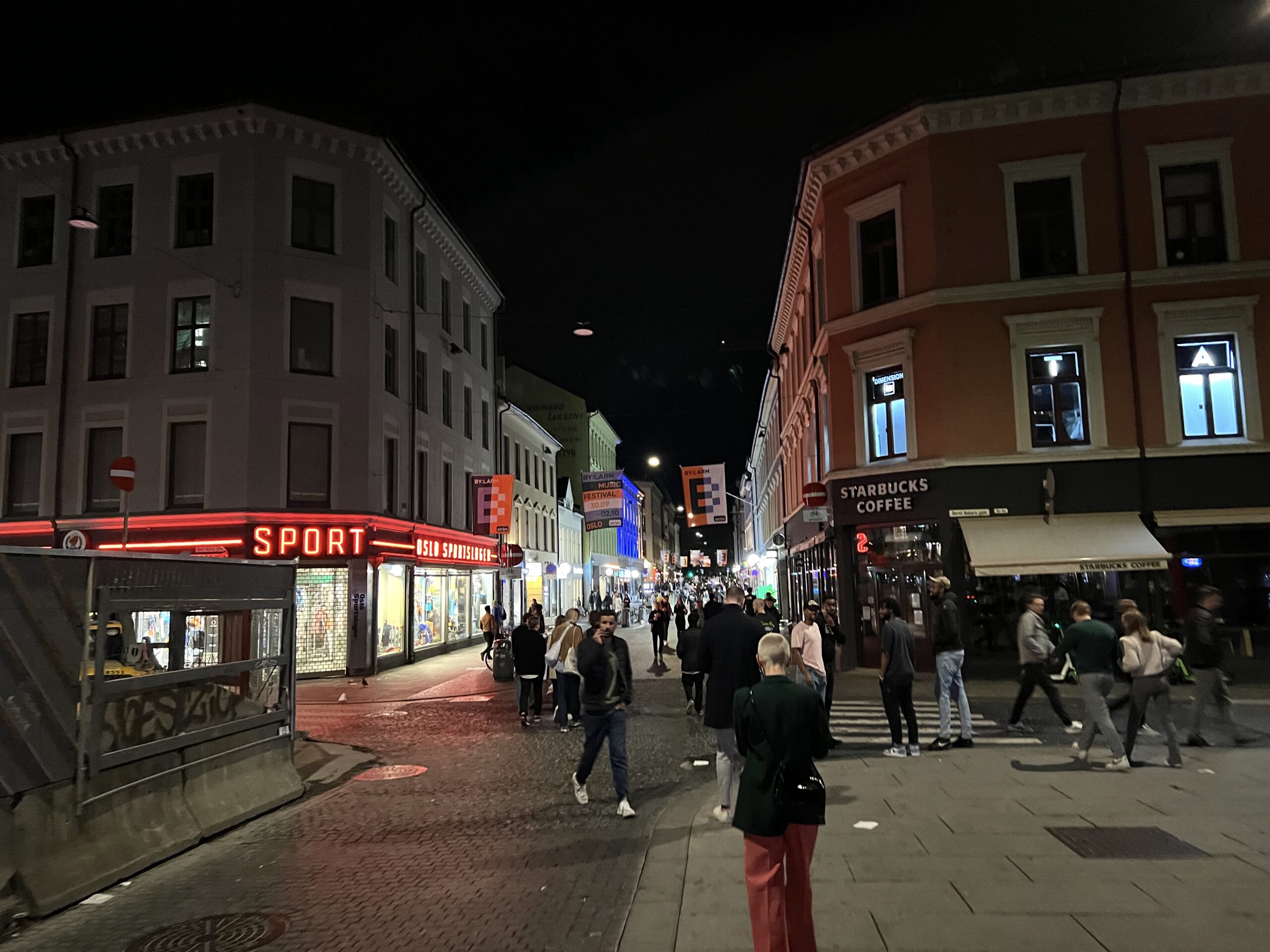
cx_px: 635
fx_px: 954
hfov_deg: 67.3
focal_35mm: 26
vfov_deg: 53.1
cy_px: 476
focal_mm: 5.7
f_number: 1.5
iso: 1000
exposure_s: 1/25
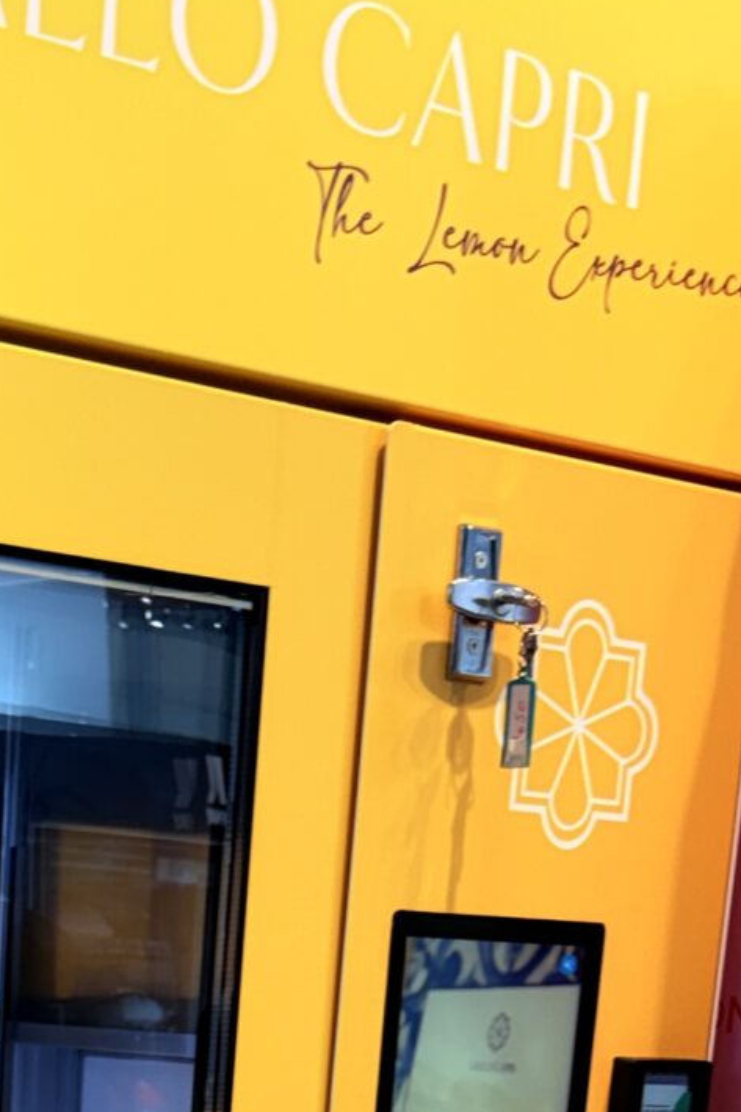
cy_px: 1637
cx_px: -9
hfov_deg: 14.9
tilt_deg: -11.2
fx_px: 2780
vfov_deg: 19.8
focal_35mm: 90
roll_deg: -5.2
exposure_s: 1/130
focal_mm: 6.76
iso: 50
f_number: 1.78
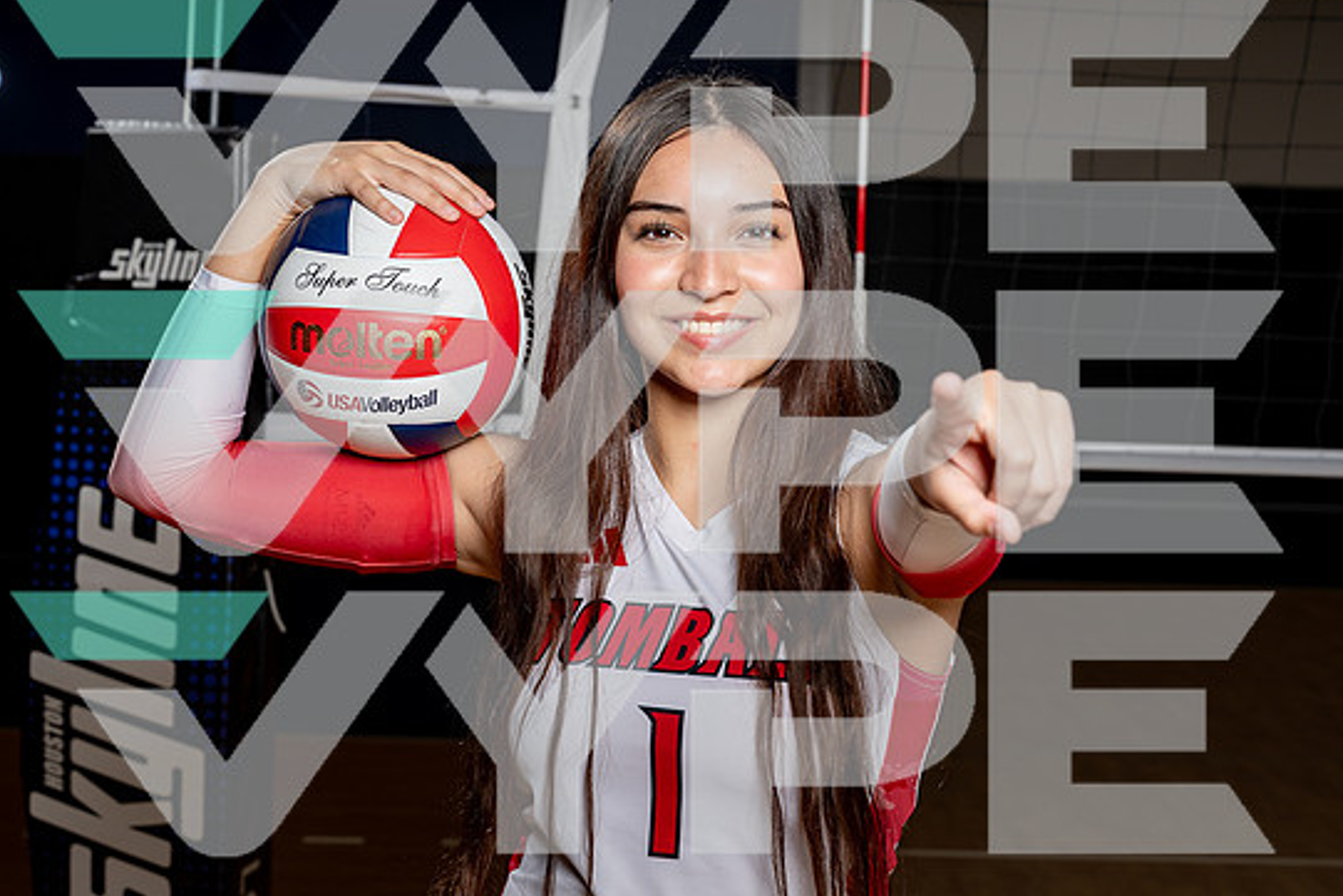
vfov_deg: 18.2
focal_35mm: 75
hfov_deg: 27.0
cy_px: 423
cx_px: 650
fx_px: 2798
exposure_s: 1/250
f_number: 8
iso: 100
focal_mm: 70
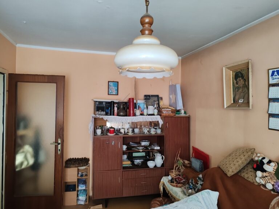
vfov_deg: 51.4
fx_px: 218
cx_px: 140
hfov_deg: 65.3
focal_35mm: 27
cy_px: 104
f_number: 1.9
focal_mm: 6.12
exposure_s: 1/50
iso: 2500
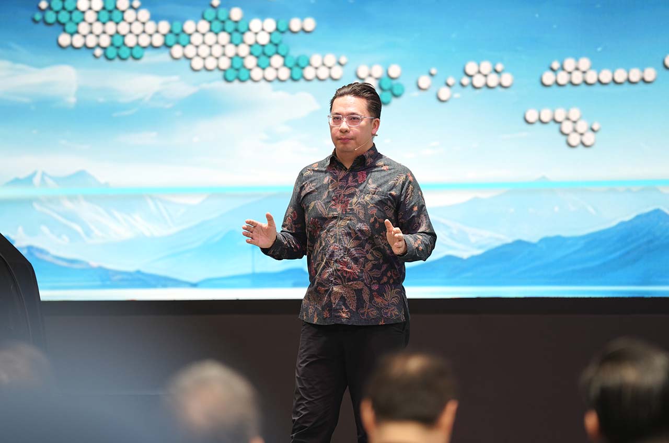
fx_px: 3709
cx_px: 334
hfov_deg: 10.3
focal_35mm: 200
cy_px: 222
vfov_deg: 6.8
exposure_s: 1/160
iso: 640
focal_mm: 200
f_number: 2.8
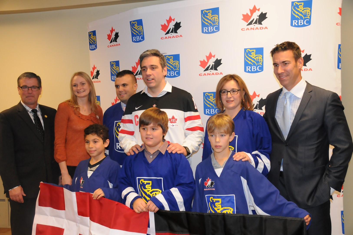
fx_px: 367
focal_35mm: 38
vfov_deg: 35.4
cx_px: 176
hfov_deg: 51.3
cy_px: 118
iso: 2000
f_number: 6.3
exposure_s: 1/60
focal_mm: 25
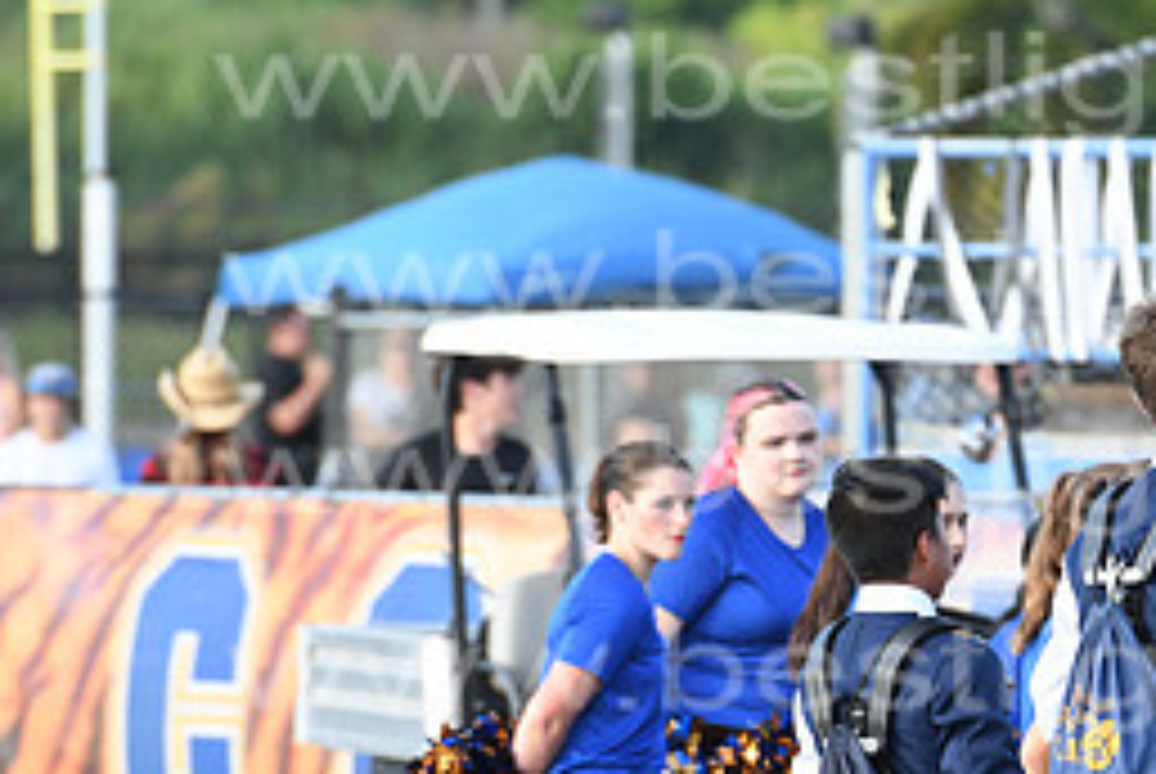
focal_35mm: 676
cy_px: 776
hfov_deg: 3.0
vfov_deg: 2.0
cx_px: 1255
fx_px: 21731
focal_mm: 200
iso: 360
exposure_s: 1/500
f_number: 5.6
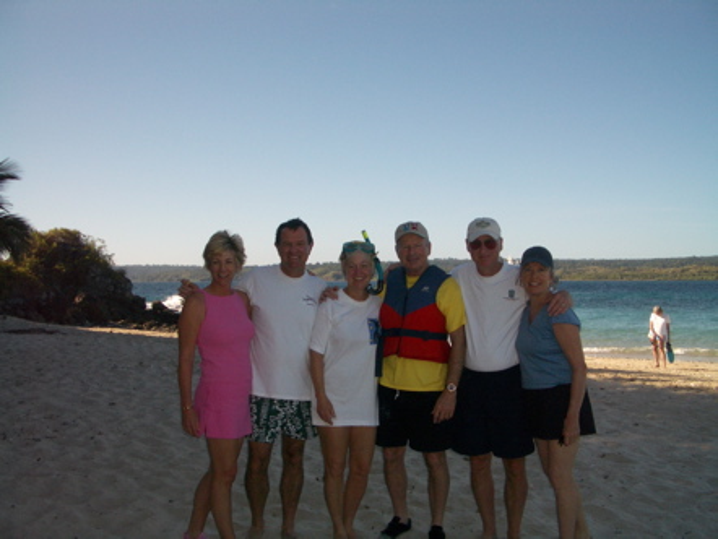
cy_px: 270
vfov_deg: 40.7
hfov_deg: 52.6
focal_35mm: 35
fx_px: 726
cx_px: 359
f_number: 4.3
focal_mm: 5.8
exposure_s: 1/800
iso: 100
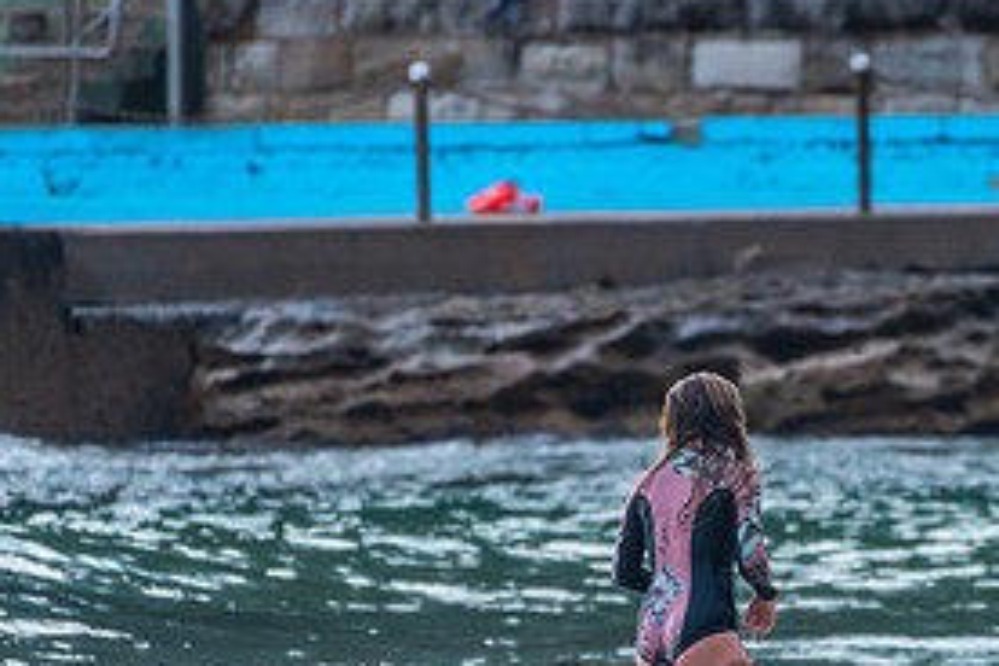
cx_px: 699
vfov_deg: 1.3
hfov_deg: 2.0
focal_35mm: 1051
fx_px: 29163
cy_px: 686
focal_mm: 500
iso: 400
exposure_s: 1/800
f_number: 5.6
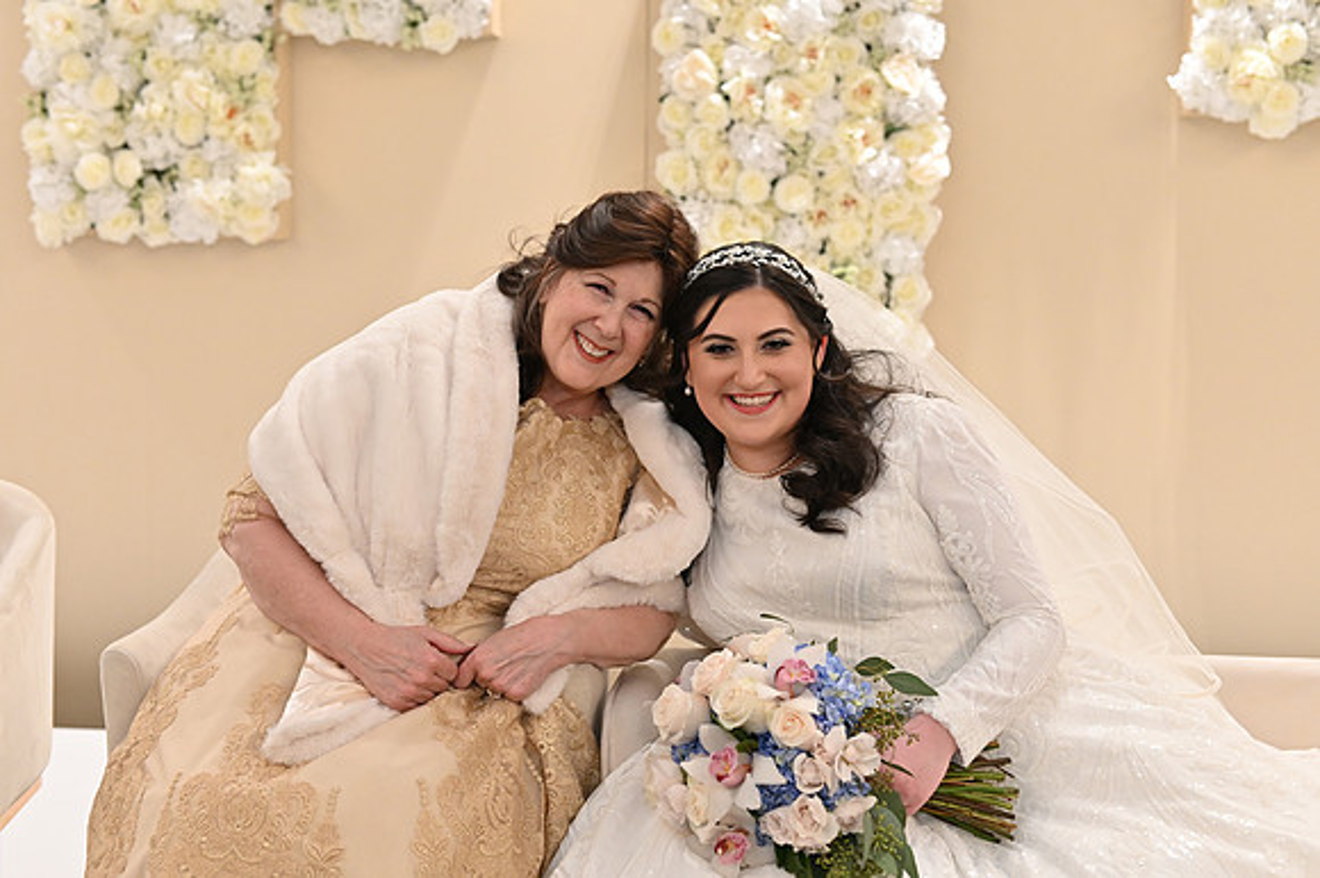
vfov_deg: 27.0
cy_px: 439
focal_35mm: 50
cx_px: 660
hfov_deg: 39.6
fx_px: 1832
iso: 3200
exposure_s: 1/100
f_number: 4
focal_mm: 50
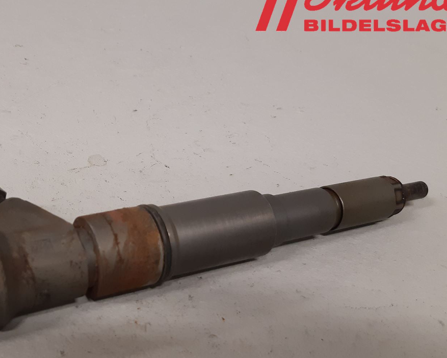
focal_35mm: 42
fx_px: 556
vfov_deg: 35.2
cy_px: 248
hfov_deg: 42.4
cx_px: 107
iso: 160
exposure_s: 1/50
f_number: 1.7
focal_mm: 3.93
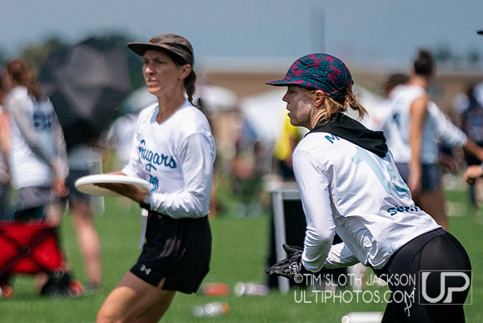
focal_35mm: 563
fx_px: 7556
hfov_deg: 3.7
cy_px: 232
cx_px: 51
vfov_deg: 2.4
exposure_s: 1/16000
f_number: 2.8
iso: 640
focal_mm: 200
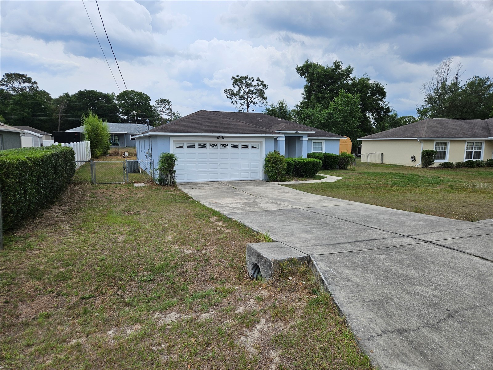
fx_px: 328
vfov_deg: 58.9
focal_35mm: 23
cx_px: 246
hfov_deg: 73.9
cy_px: 185
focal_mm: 5.4
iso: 25
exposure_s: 1/2234
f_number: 1.8
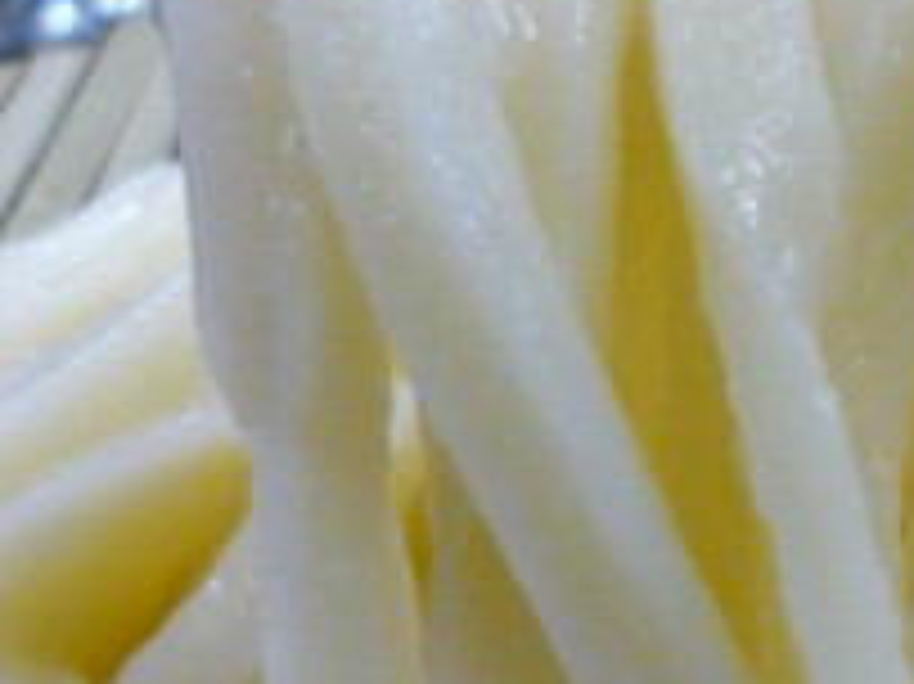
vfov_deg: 14.2
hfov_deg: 18.4
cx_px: 900
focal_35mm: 104
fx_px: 2744
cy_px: 436
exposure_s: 1/30
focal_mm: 5.5
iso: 400
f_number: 2.8
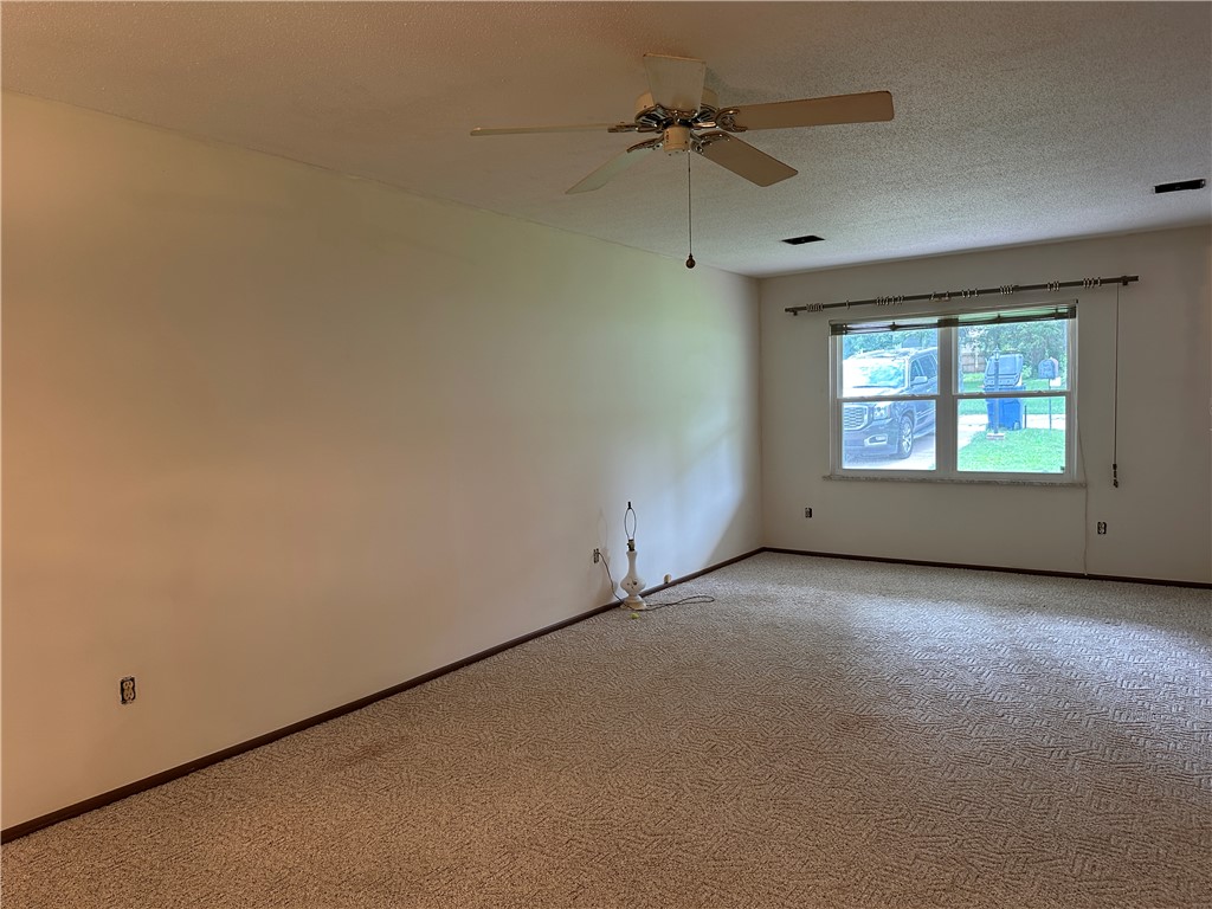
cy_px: 454
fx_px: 840
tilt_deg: -3.7
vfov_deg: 56.8
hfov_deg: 71.6
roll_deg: +1.6
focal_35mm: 24
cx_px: 606
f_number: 1.78
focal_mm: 6.86
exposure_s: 1/60
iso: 125
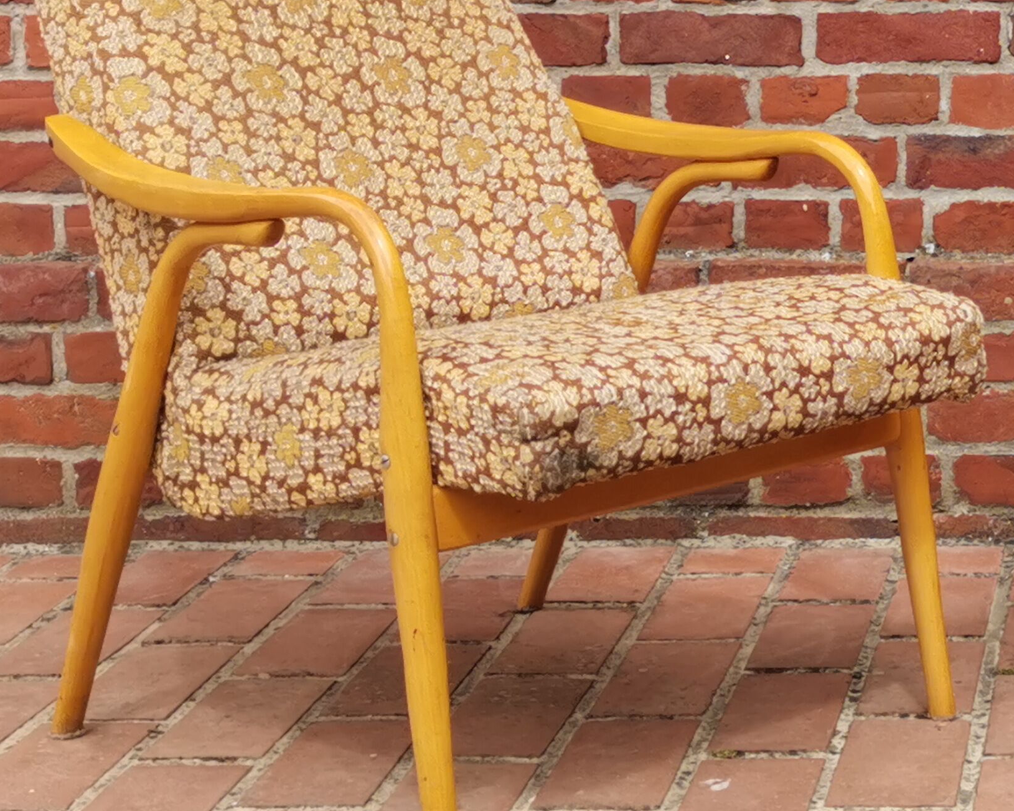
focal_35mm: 94
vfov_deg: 16.3
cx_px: 1083
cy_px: 170
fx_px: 2821
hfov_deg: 19.6
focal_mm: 5.58
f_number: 1.8
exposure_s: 1/652
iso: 50
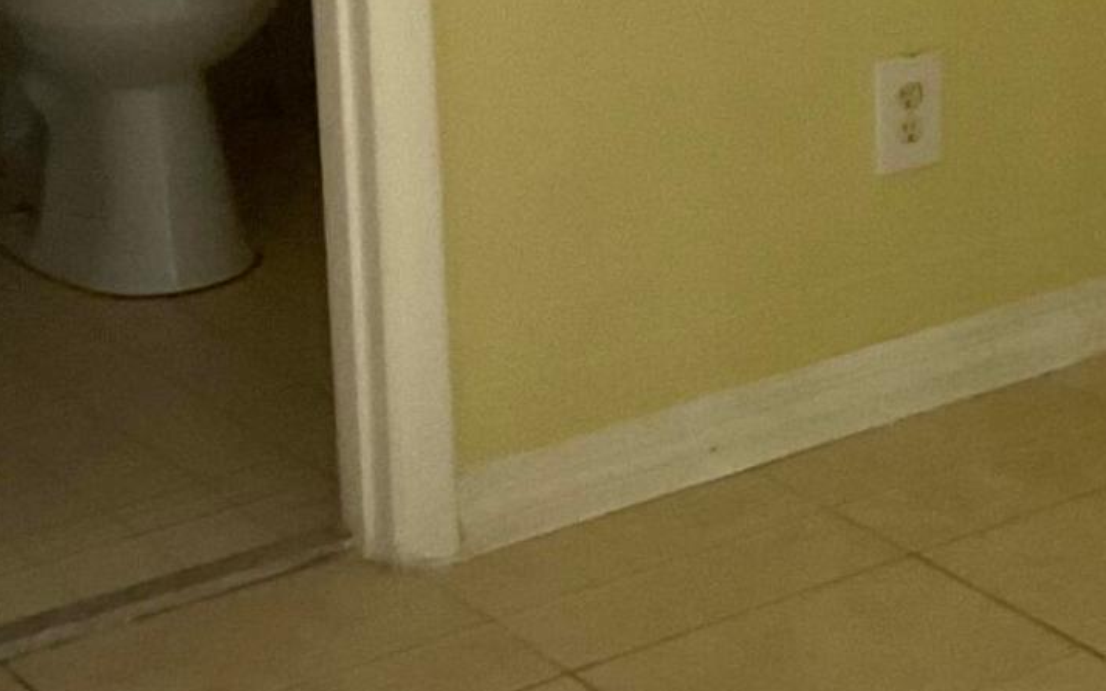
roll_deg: +1.9
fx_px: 3737
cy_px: -389
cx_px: 1032
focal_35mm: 124
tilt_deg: -7.0
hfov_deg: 16.6
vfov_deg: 10.2
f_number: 1.8
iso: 200
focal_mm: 3
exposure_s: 1/40
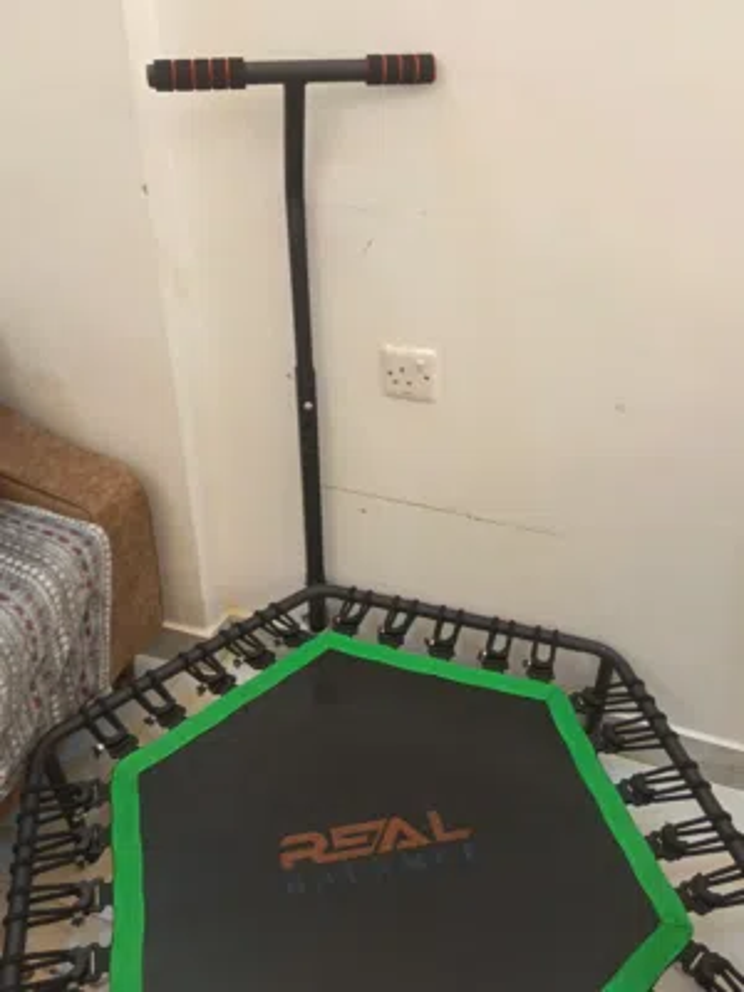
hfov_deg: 48.2
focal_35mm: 29
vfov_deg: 61.7
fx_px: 831
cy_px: 496
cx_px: 372
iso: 924
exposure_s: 1/33.3
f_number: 1.75
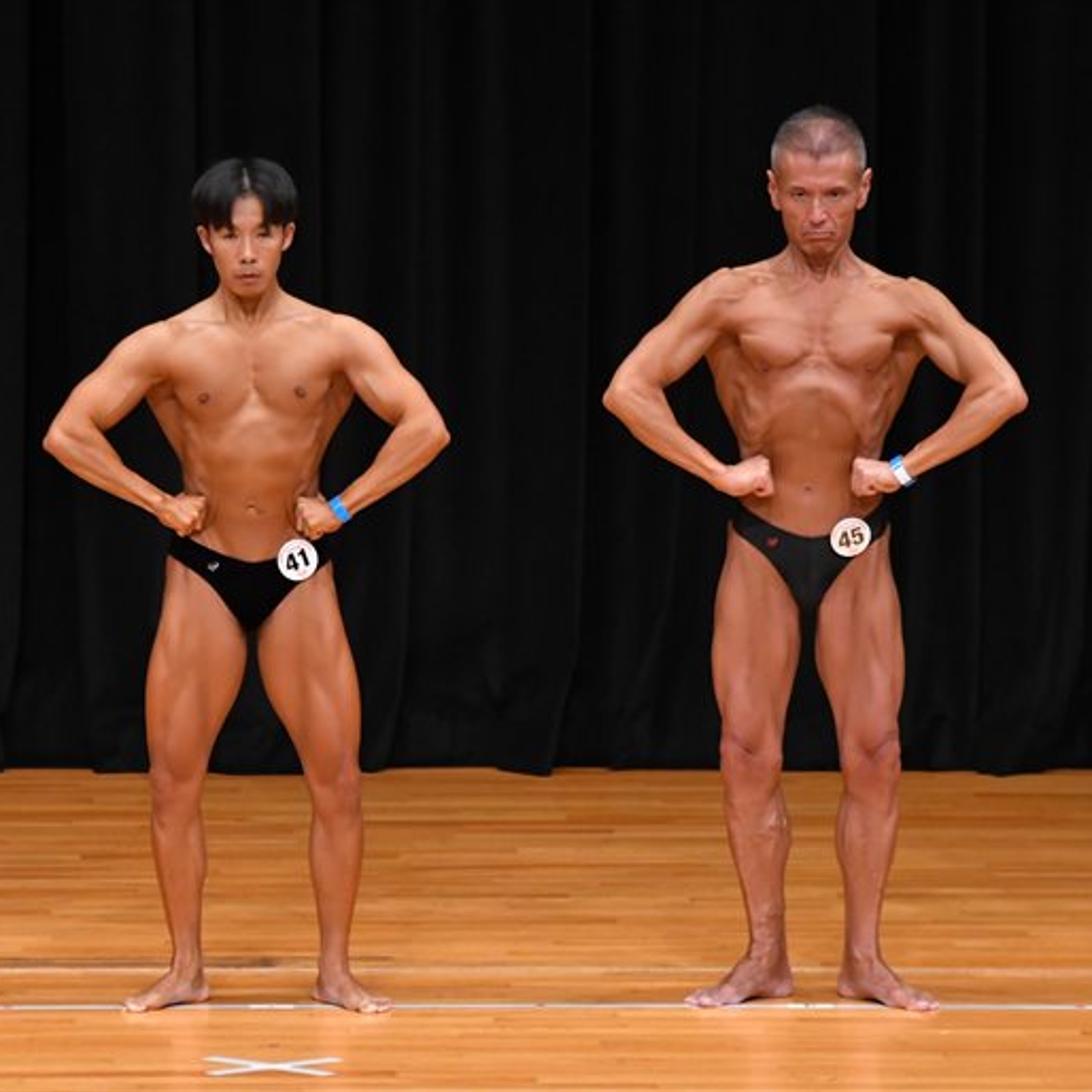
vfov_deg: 5.1
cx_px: 369
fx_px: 12349
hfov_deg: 5.1
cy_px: 546
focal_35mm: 346
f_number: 5.6
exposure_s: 1/400
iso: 3200
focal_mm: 180
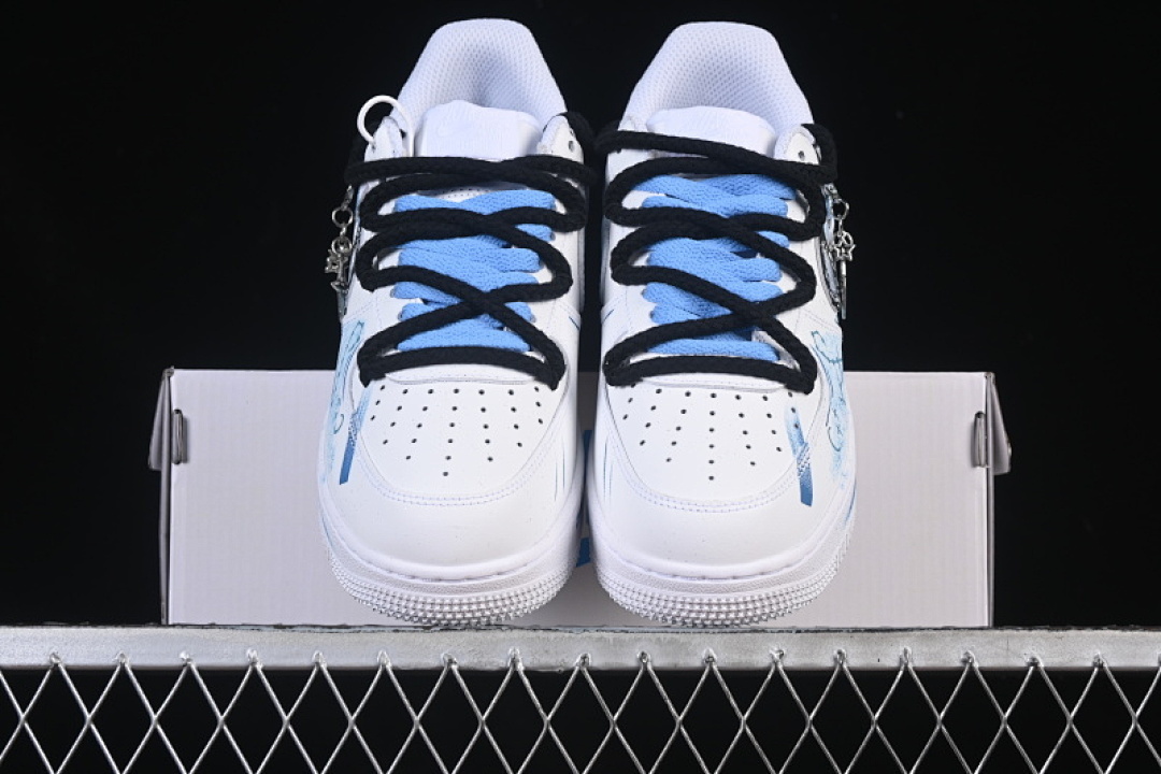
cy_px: 387
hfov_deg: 27.0
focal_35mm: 75
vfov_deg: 18.2
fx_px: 2419
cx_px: 580
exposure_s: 1/80
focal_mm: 50
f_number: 8
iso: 160
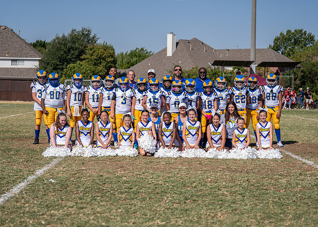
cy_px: 114
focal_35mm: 73
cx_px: 159
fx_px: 663
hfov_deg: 27.0
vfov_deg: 19.4
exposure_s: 1/3200
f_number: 2.8
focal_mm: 70
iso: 100
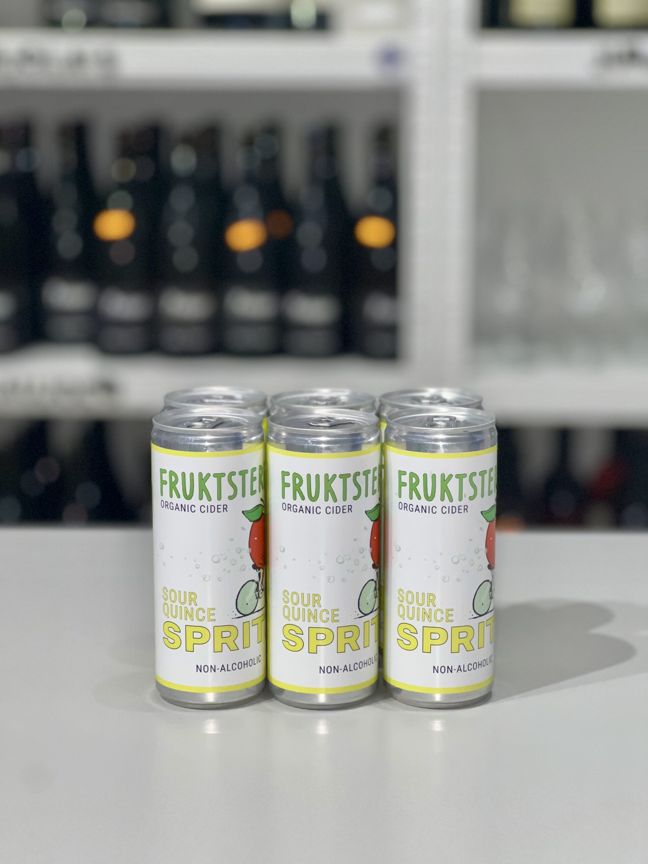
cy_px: 432
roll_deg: +0.4
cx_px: 324
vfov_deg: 25.3
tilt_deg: -10.4
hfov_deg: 19.1
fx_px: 1922
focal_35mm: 77
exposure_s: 1/121
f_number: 2.8
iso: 250
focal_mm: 9
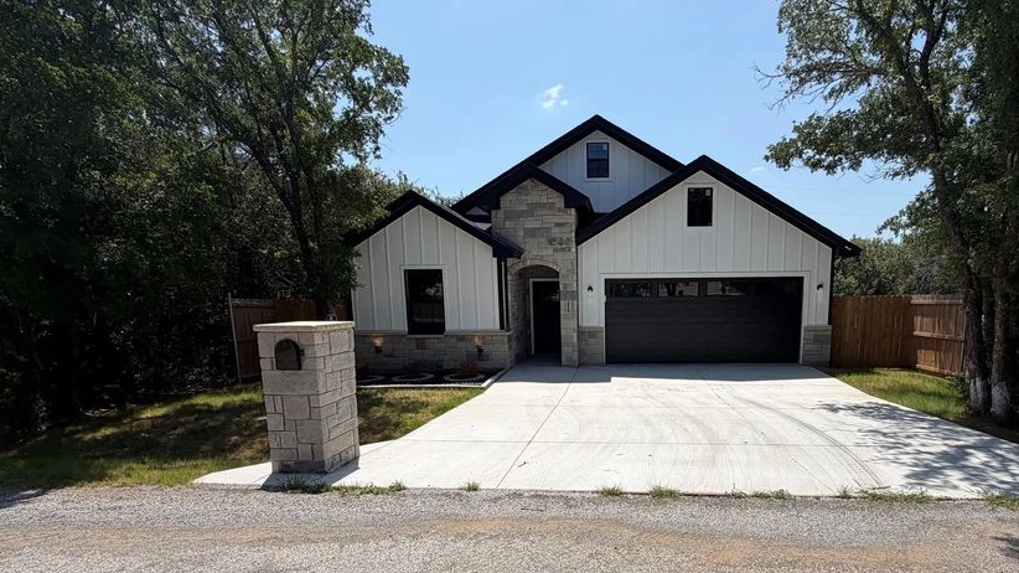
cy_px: 365
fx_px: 513
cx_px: 609
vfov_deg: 57.5
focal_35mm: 19
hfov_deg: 88.5
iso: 20
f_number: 2.2
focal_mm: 2.22
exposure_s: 1/1087
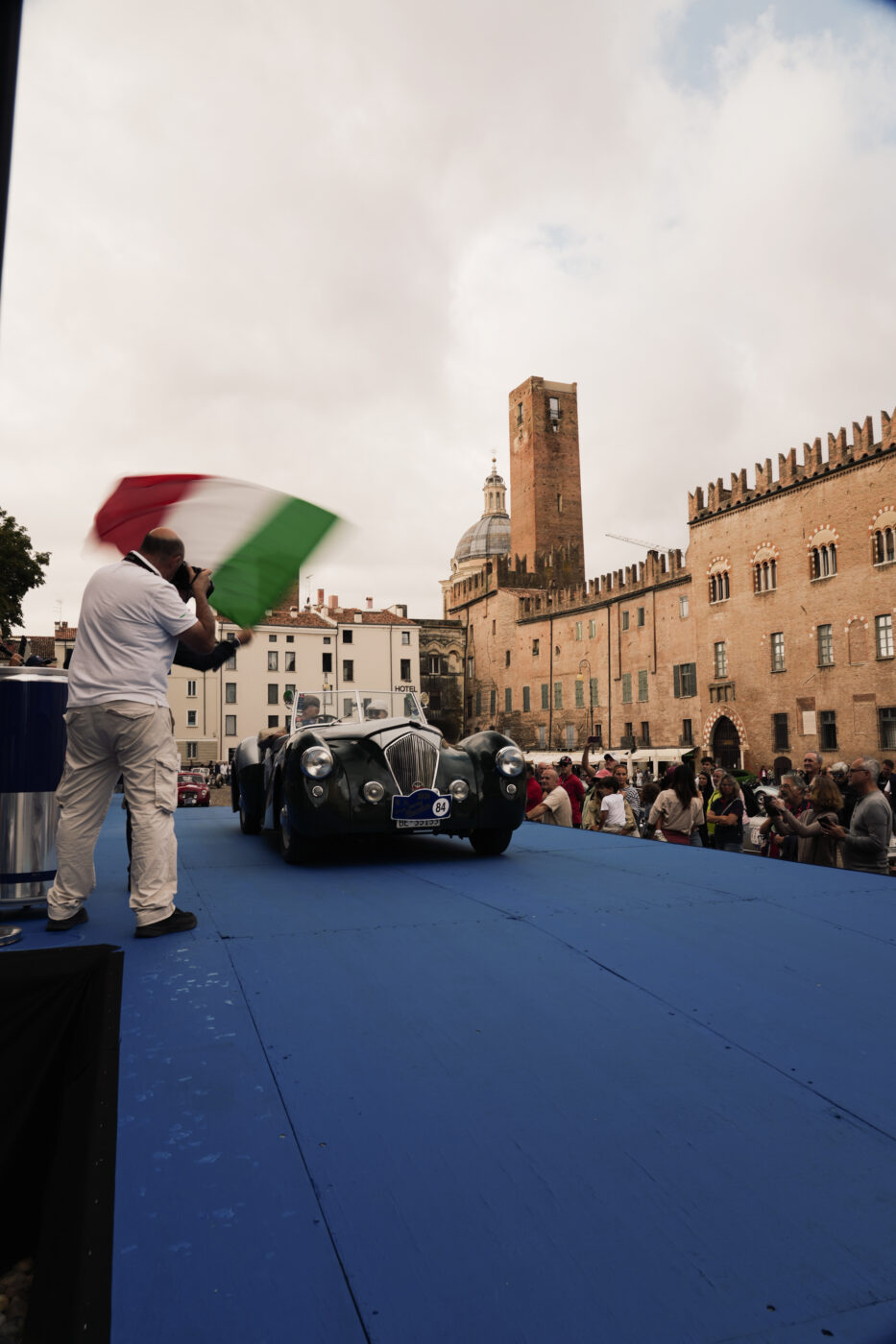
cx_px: 448
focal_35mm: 24
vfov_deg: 73.8
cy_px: 672
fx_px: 896
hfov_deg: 53.1
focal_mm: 24
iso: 100
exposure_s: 1/40
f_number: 10
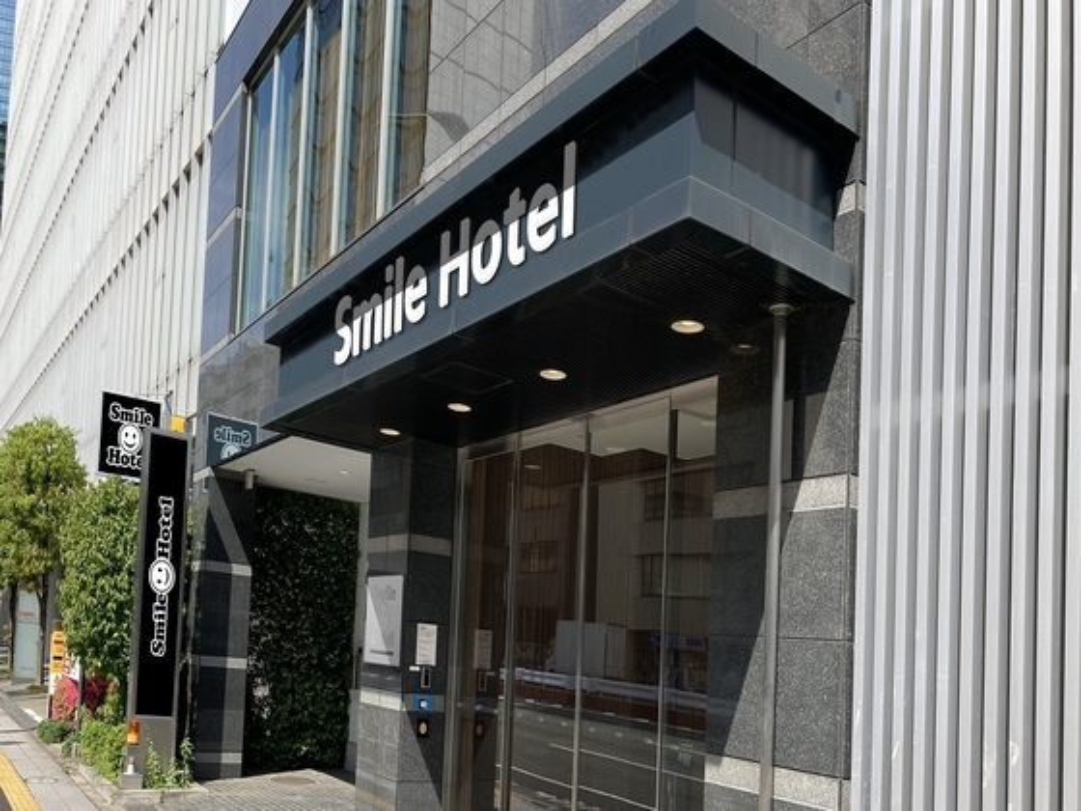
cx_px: 540
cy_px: 406
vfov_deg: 49.7
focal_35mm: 28
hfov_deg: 63.4
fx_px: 874
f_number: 1.8
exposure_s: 1/1156
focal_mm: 3.99
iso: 20
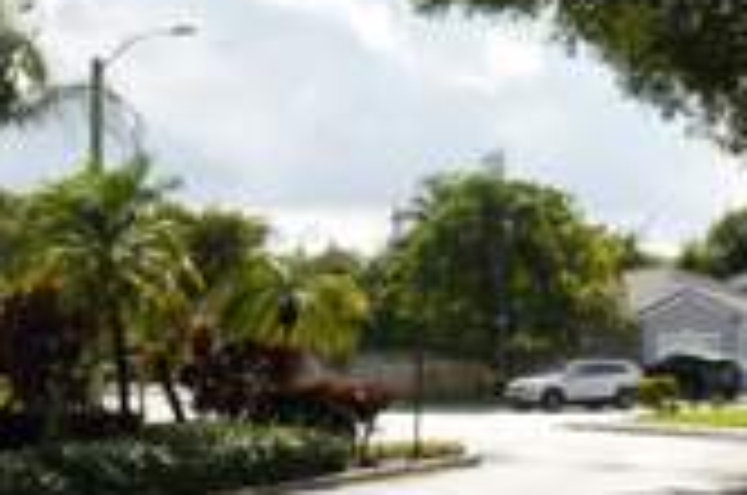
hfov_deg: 23.8
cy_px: 436
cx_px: 135
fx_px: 1740
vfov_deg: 16.0
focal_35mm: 84
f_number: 14
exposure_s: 1/60
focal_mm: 29
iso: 100
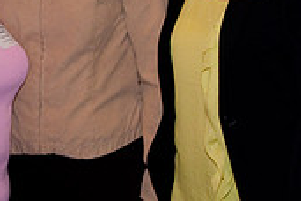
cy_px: -24
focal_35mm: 122
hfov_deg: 16.6
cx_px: 55
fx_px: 1020
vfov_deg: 11.1
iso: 640
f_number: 6.3
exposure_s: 1/60
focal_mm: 24
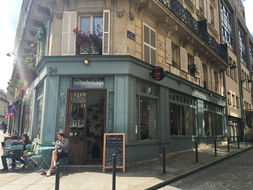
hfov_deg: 61.7
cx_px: 126
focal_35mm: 29
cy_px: 95
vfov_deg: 48.2
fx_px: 212
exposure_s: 1/777
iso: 25
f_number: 2.2
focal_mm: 4.15
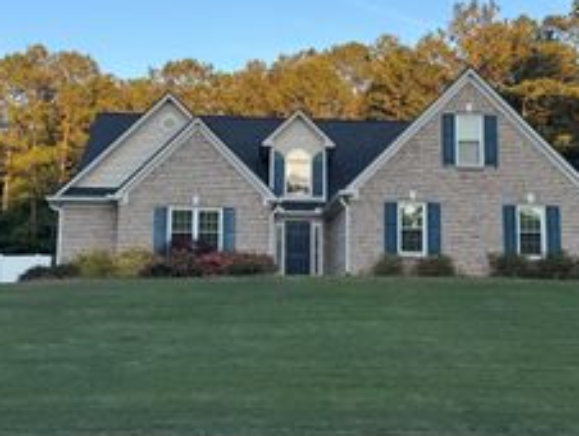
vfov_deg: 27.5
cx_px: 300
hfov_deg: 36.1
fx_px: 887
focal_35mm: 53
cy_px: 171
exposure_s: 1/864
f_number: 1.78
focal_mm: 6.76
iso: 80
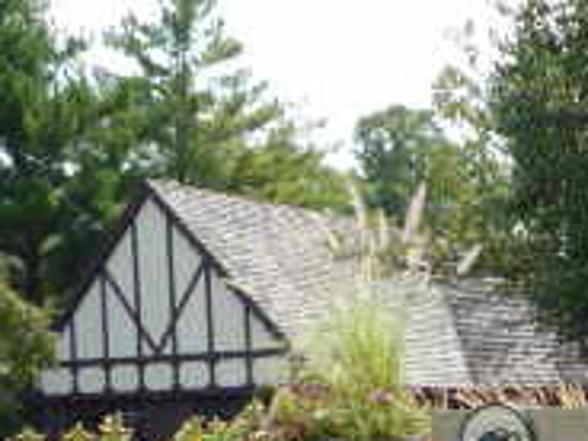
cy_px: 665
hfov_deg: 21.3
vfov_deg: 15.6
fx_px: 1478
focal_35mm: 87
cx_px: 662
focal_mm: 4.4
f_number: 3.5
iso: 100
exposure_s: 1/500
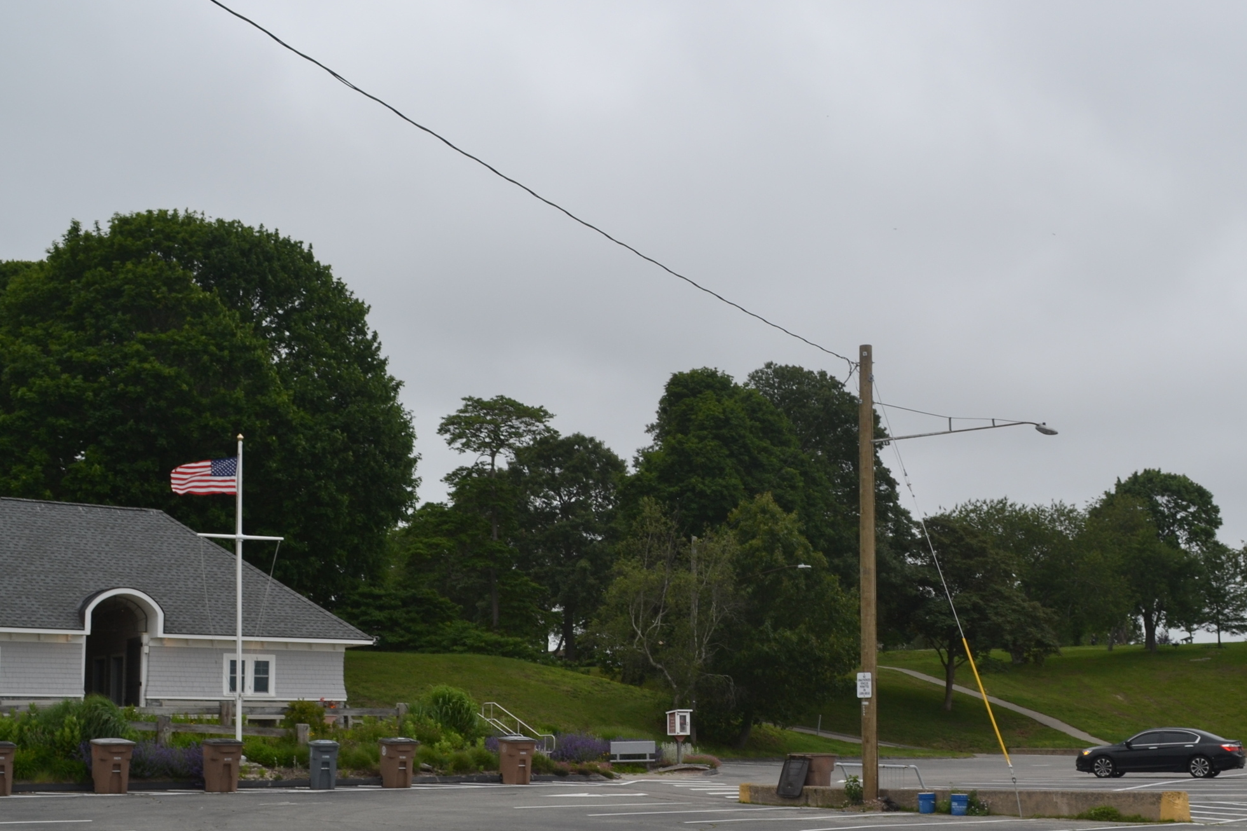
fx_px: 1628
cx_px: 740
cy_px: 535
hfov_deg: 41.7
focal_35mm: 47
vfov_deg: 28.5
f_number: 6.3
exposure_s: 1/200
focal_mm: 20
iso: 100
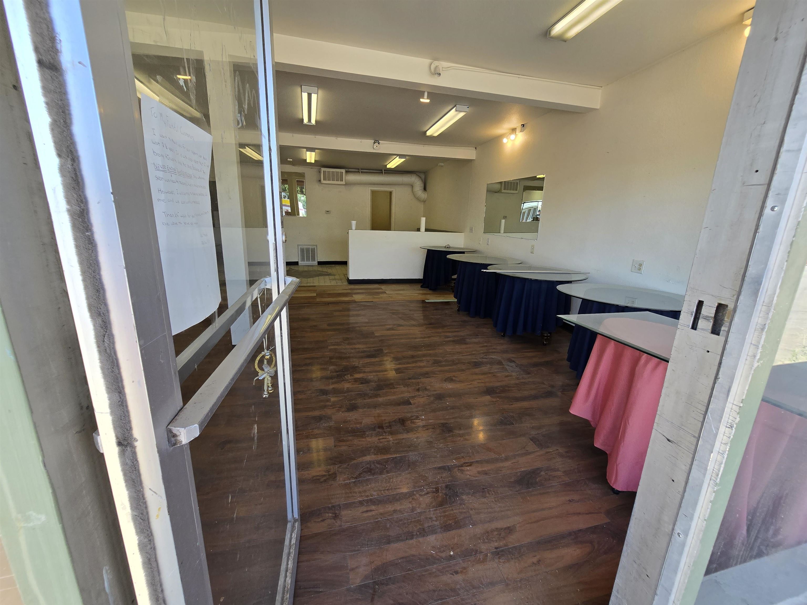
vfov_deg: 89.9
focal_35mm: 13
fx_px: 303
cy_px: 302
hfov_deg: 106.2
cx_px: 404
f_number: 2.2
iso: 50
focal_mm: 2.2
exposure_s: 1/204
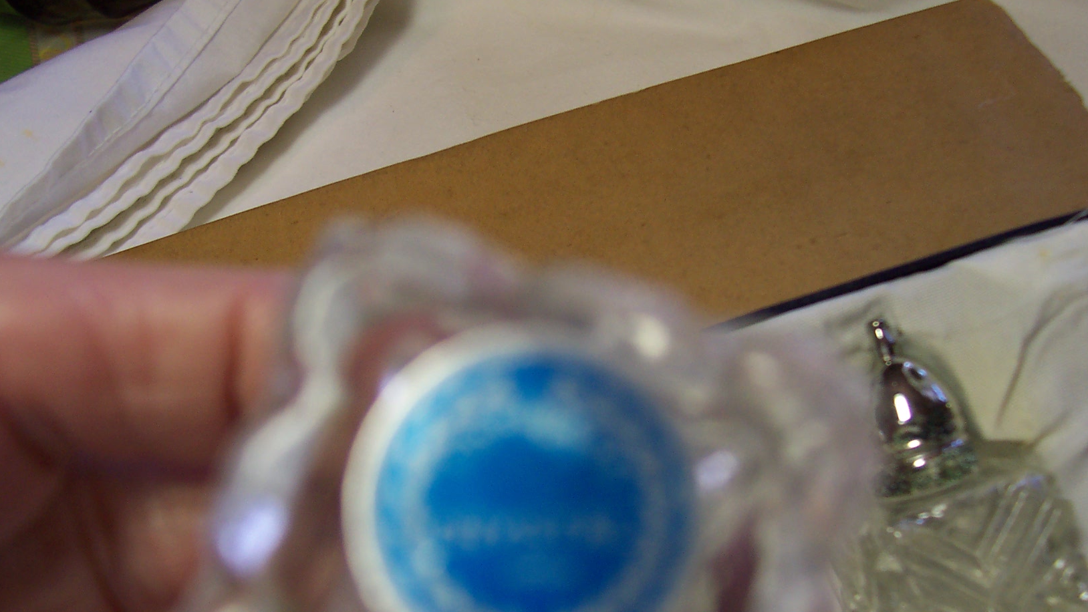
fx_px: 1183
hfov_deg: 49.4
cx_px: 545
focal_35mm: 41
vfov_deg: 28.9
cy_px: 373
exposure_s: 1/60
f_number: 2.8
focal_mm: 5.6
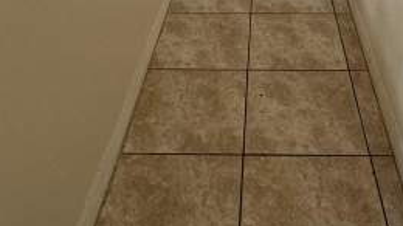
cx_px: 259
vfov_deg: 19.6
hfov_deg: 43.3
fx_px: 502
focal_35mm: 47
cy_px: -169
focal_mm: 2.22
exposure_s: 1/60
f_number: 2.2
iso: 160
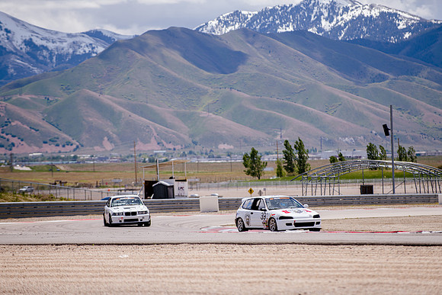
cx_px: 216
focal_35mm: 225
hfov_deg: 9.2
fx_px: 2759
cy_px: 160
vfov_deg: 6.1
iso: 31
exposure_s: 1/640
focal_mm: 200
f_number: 3.5
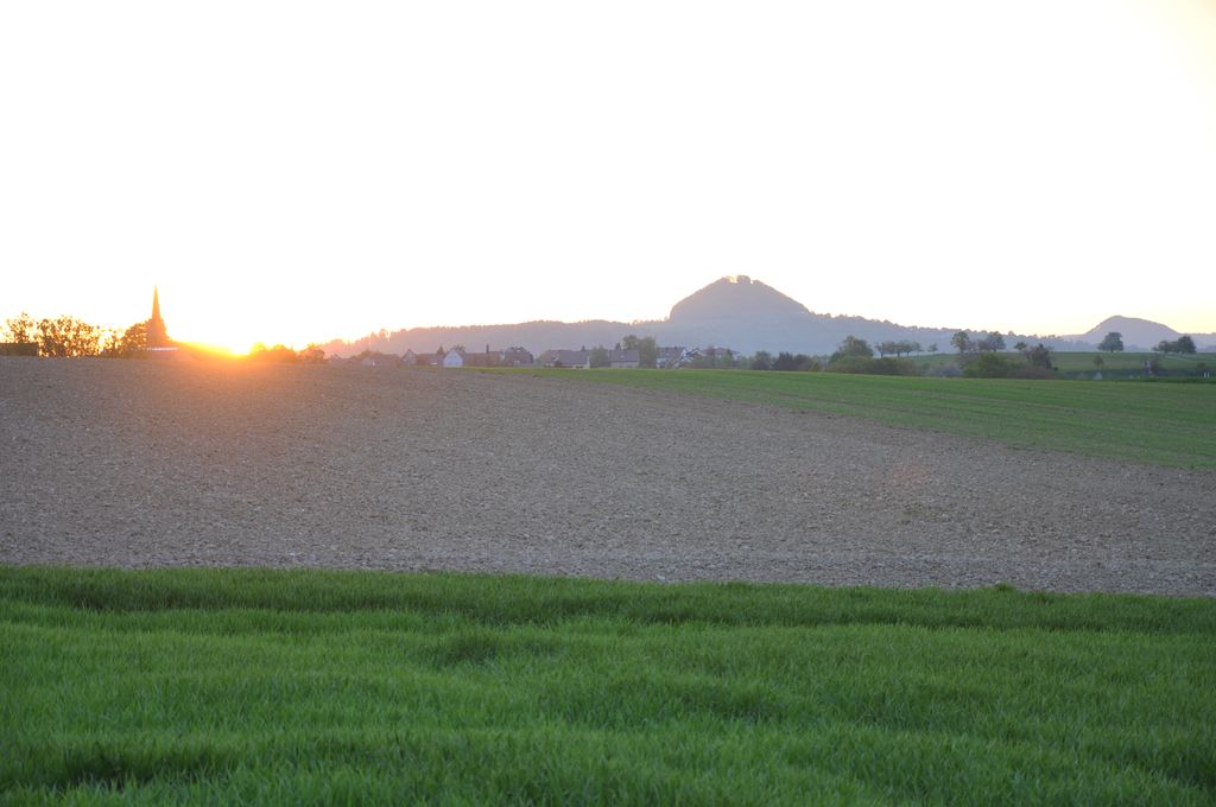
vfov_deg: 12.1
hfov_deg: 18.2
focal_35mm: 112
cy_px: 404
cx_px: 608
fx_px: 3795
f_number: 6.3
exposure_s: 1/10
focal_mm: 75
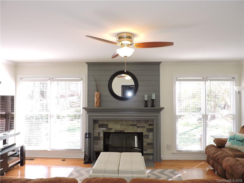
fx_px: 169
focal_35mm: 24
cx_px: 122
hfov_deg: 71.6
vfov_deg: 56.8
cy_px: 92
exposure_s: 1/30
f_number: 3
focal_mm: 4.3
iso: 100
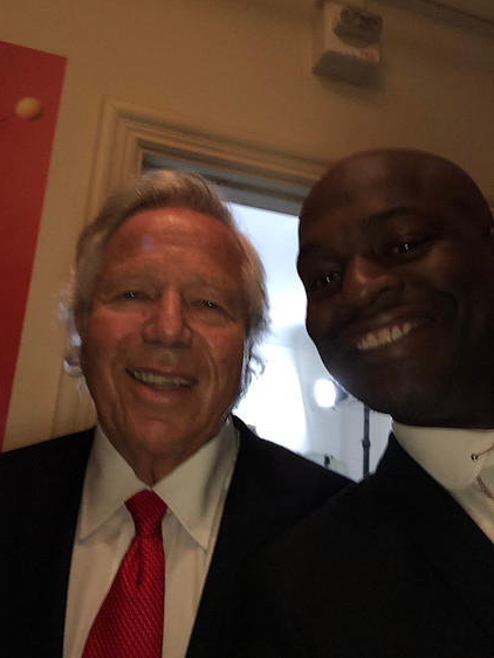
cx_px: 240
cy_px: 321
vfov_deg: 55.4
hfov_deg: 42.9
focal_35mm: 33
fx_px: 628
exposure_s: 1/16
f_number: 2.2
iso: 250
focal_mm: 2.87
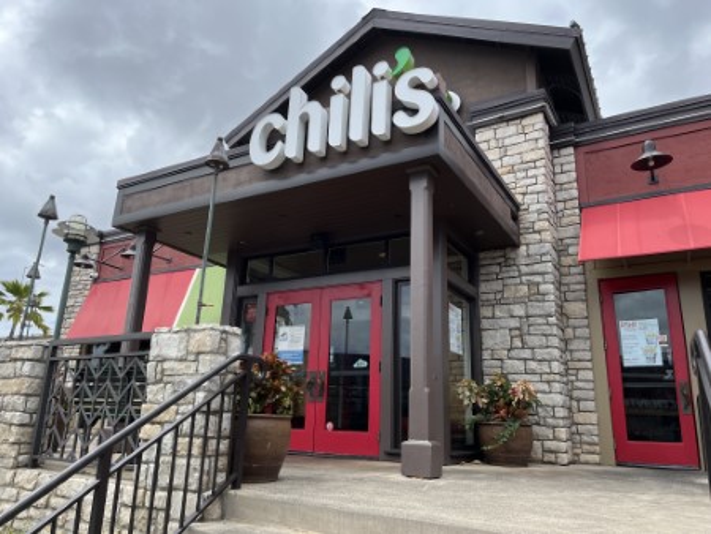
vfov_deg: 53.1
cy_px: 267
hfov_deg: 67.3
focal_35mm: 26
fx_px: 534
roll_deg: -1.9
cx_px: 356
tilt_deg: +14.2
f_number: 1.6
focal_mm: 5.1
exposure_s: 1/3215
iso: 50
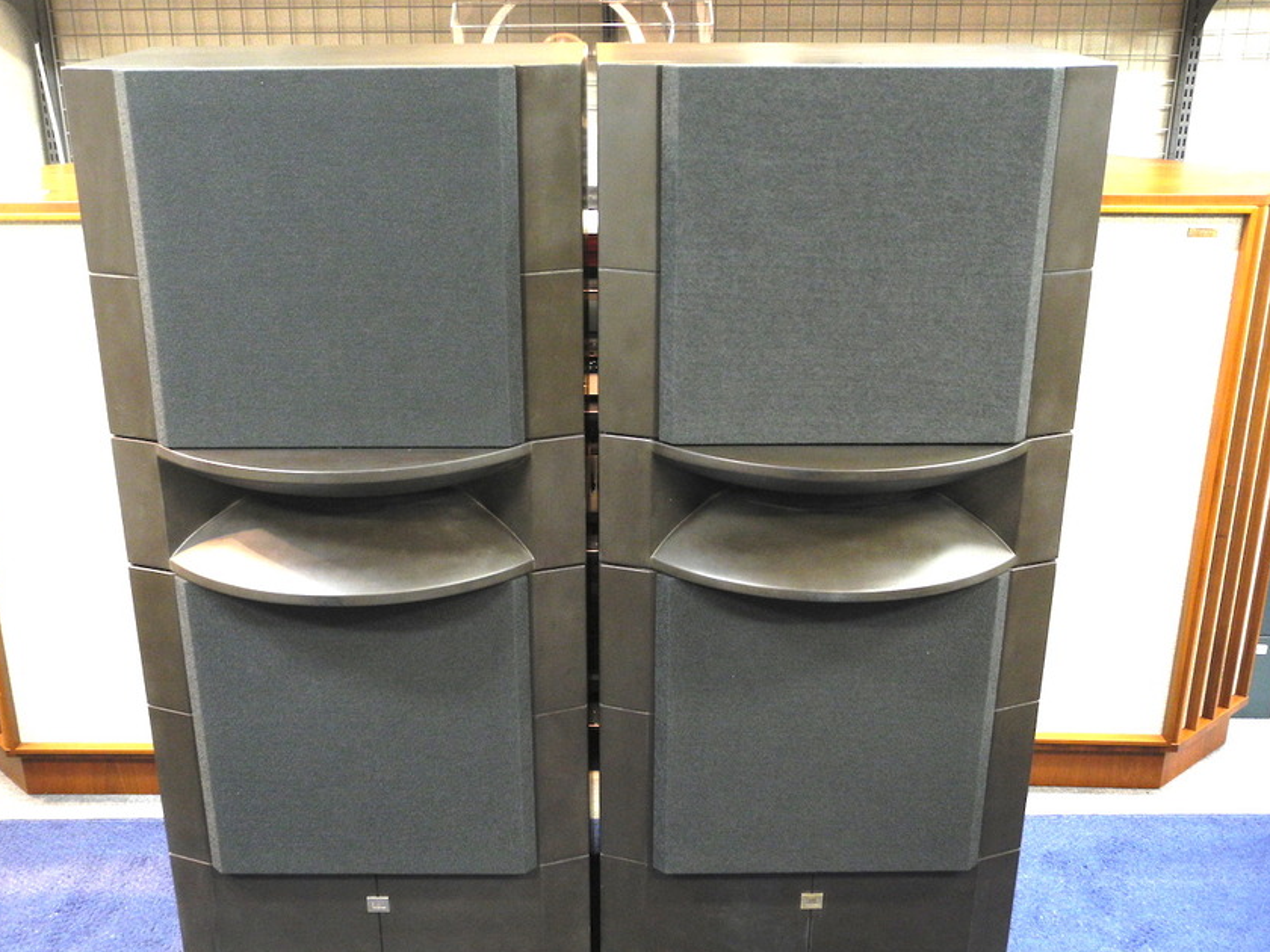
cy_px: 509
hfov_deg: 46.8
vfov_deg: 35.9
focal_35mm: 40
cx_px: 608
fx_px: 1468
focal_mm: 7.4
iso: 400
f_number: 3.2
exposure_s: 1/16
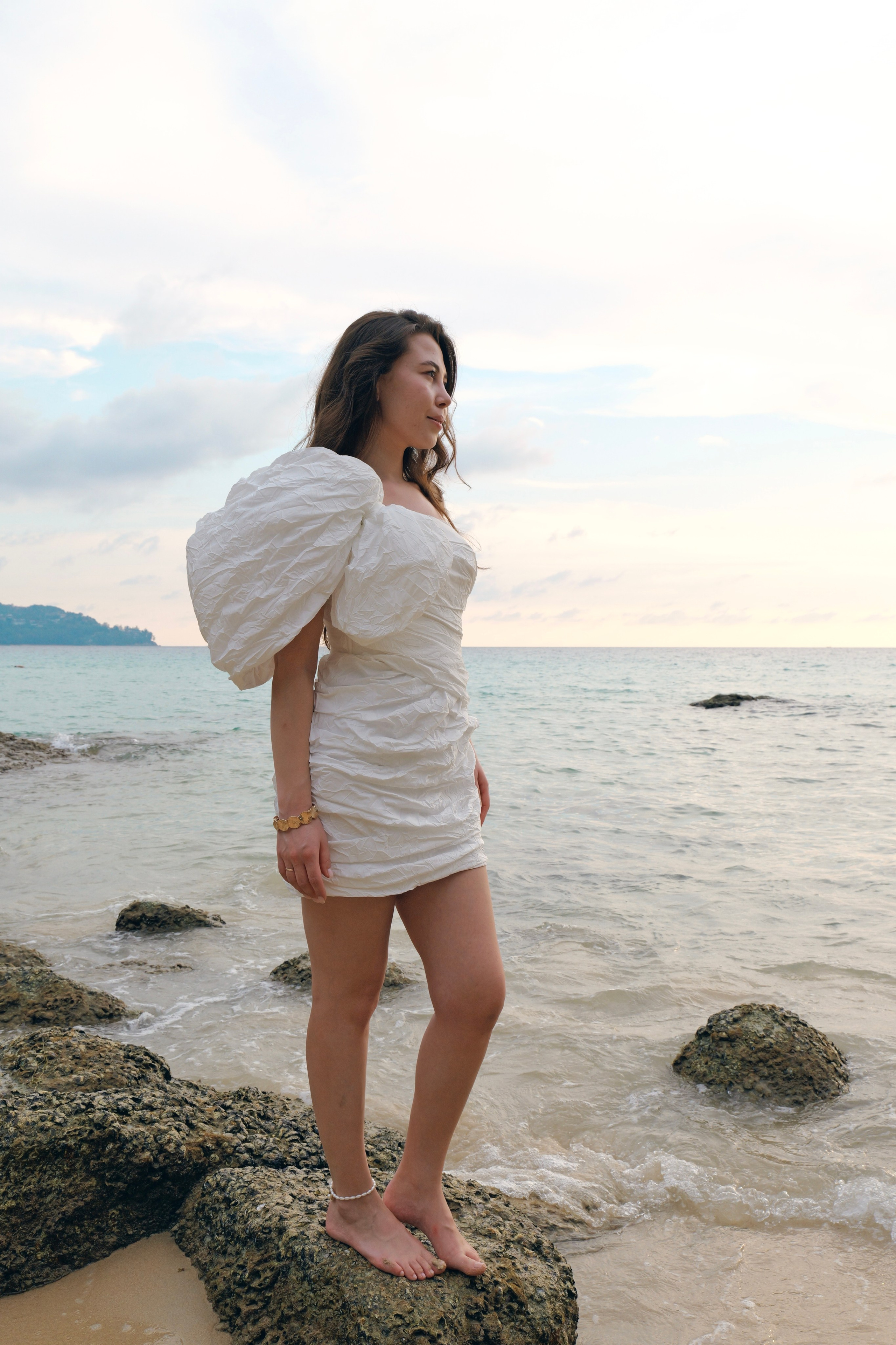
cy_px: 672
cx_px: 448
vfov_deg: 58.7
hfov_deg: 41.1
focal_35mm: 32
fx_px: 1195
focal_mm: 32
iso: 800
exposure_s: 1/320
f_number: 11
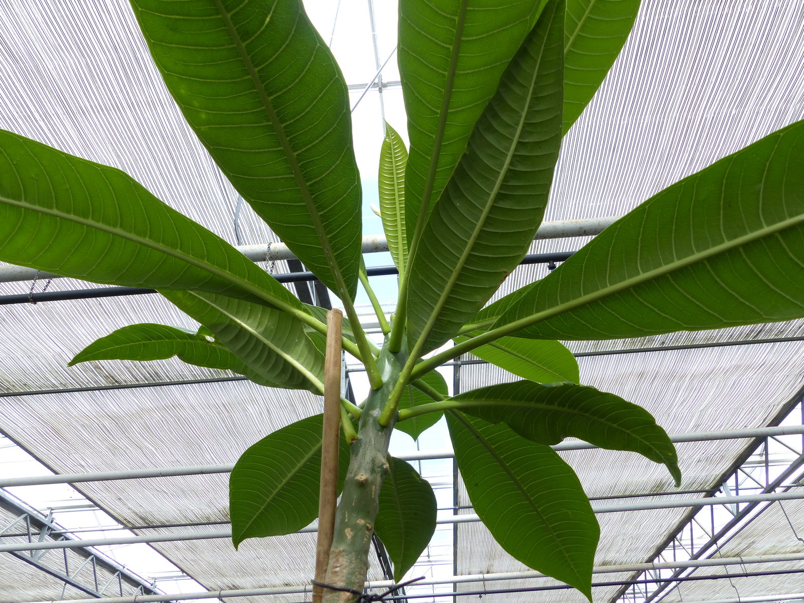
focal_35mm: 25
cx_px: 402
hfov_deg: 69.4
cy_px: 302
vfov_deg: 54.9
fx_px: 581
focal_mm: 4.5
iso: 100
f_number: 4
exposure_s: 1/125
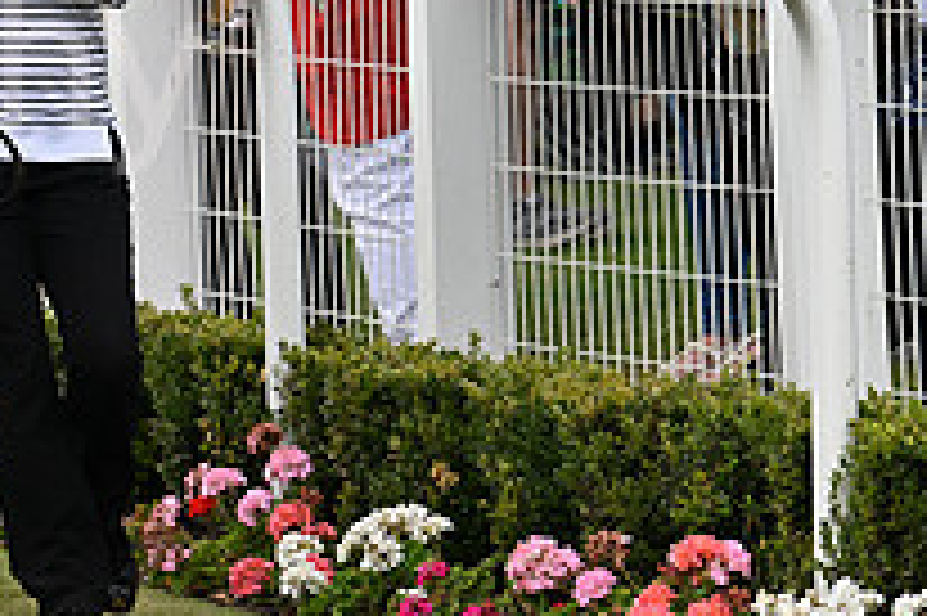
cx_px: -369
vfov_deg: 2.4
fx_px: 14485
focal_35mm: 563
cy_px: -151
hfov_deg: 3.7
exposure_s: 1/1000
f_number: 5.6
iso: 800
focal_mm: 200
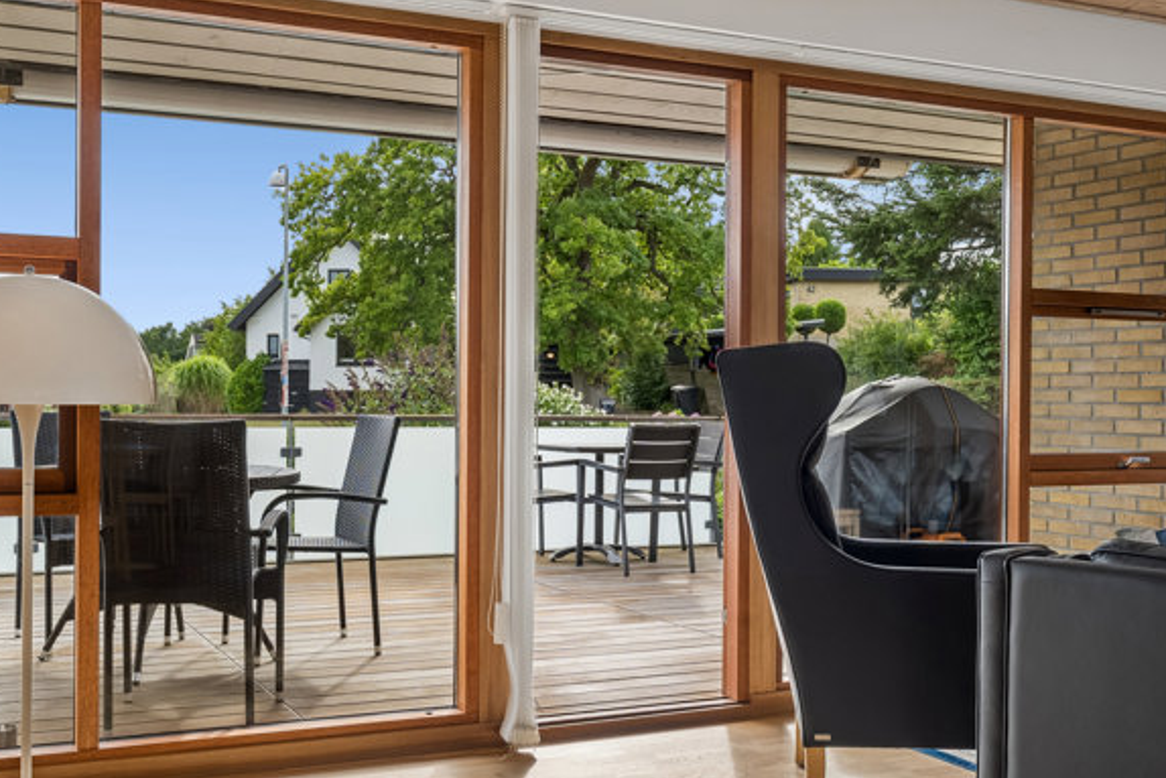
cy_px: 393
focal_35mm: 40
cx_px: 490
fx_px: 1286
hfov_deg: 48.6
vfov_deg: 33.7
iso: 200
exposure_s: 1/160
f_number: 8
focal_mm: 28.5
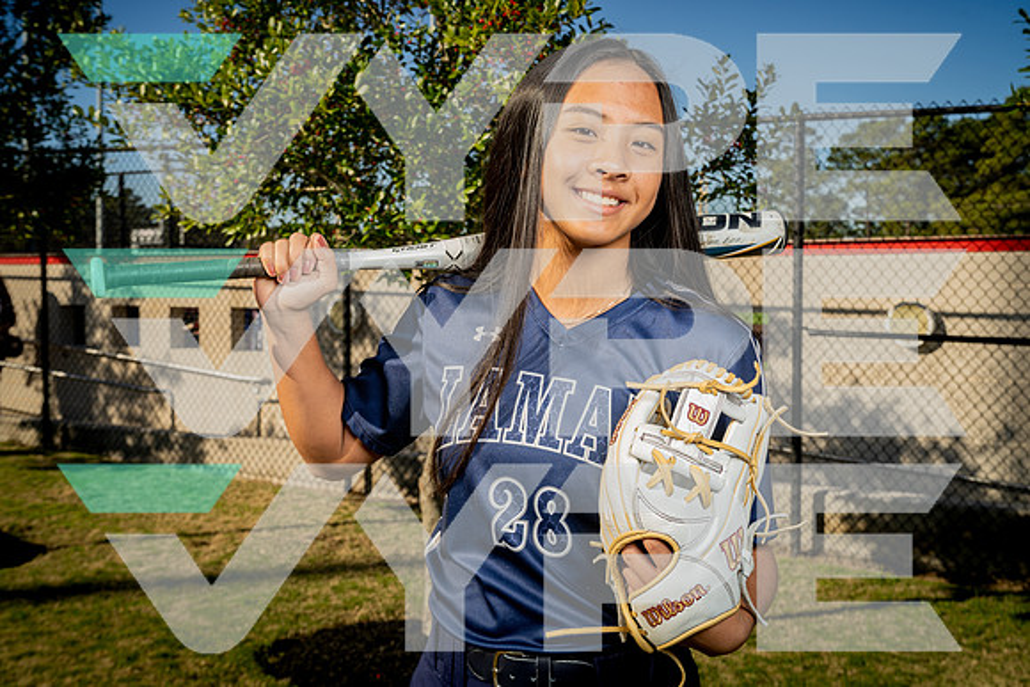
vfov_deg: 31.2
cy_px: 344
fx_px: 1231
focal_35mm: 43
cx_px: 515
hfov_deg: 45.4
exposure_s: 1/250
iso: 125
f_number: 10
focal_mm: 43
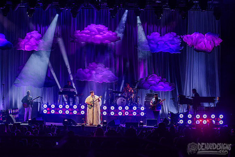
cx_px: 118
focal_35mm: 81
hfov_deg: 25.1
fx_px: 528
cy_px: 78
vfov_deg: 16.9
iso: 2500
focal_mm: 80
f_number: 4.5
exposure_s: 1/400
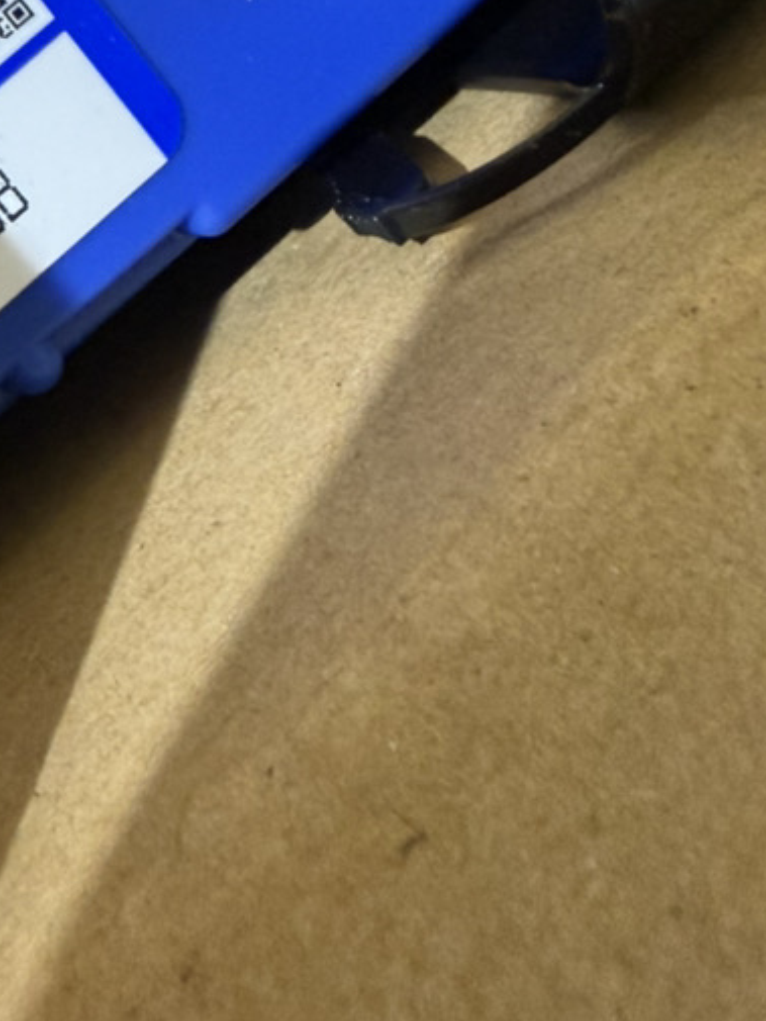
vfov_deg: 31.6
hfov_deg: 24.3
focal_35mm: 57
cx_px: -26
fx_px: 1681
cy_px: 40
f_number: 2.2
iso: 400
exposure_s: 1/50
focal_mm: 2.22
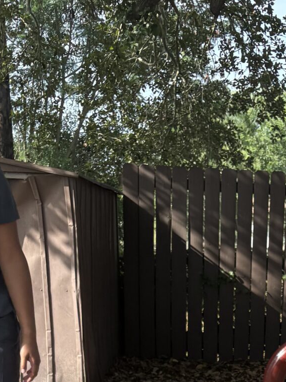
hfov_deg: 16.3
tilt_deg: -18.3
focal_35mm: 87
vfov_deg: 19.5
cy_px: 581
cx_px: 346
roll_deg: -3.3
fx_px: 958
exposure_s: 1/973
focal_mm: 5.96
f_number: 1.6
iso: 50
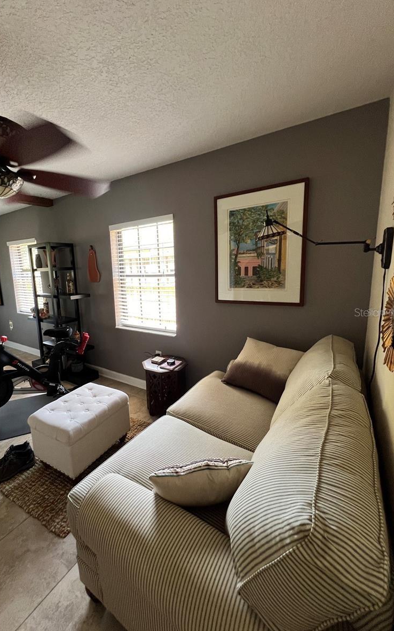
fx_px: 241
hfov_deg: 78.0
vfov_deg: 105.3
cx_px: 164
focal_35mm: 14
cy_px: 312
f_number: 1.8
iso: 200
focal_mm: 1.57
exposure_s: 1/60
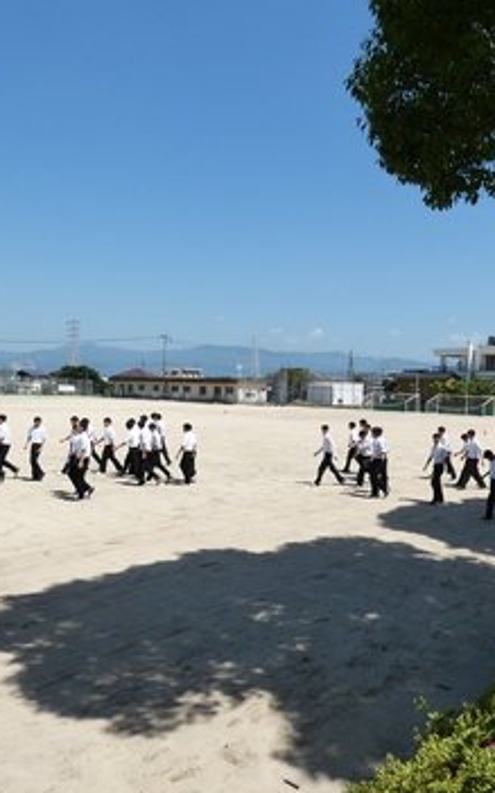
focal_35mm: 29
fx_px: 627
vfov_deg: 64.7
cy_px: 395
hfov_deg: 41.9
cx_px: 368
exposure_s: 1/1000
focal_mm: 3.6
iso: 80
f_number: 3.5
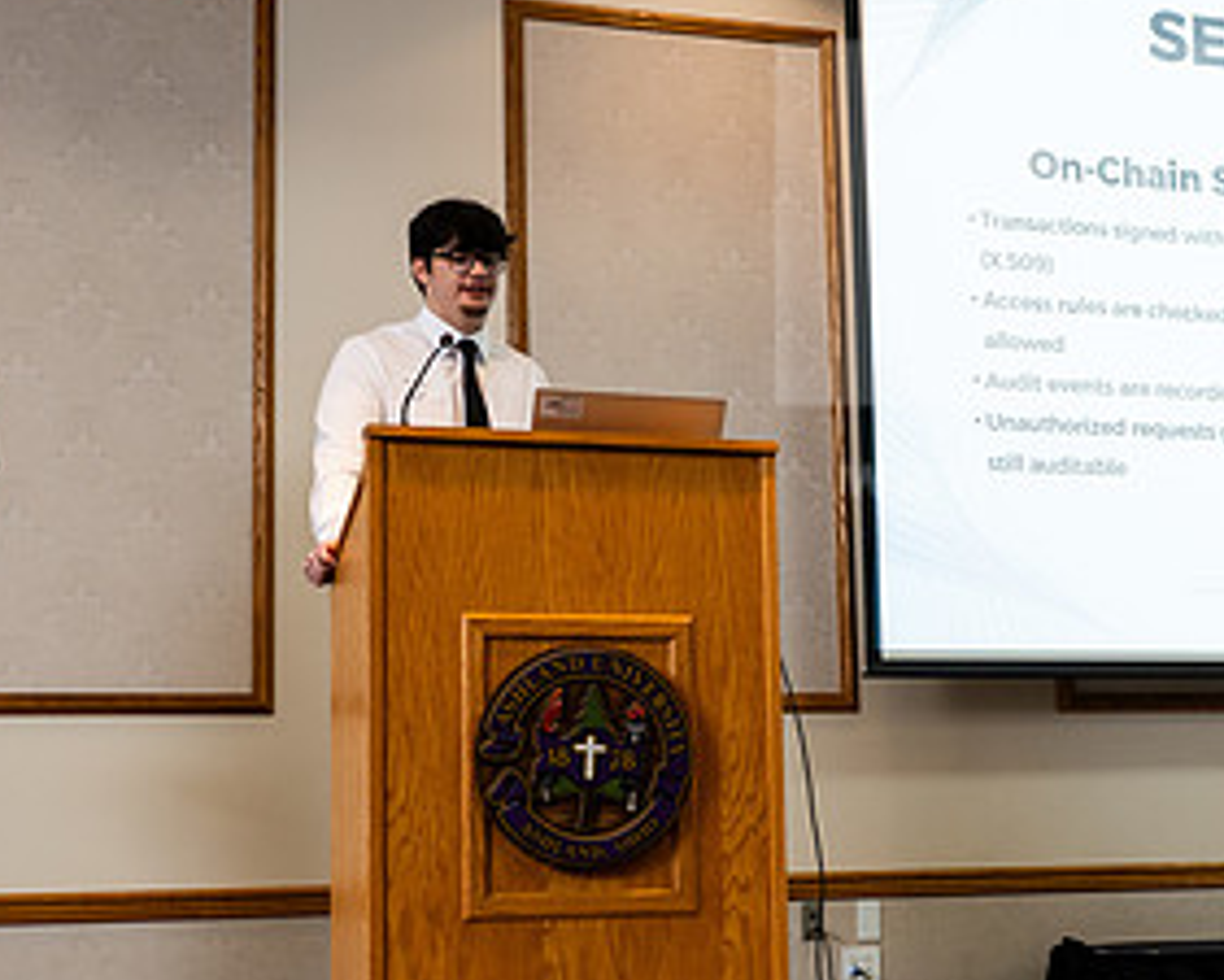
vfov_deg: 24.6
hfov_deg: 30.5
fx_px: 2247
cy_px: 568
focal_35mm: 62
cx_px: 645
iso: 1250
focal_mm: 32
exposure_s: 1/200
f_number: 3.5
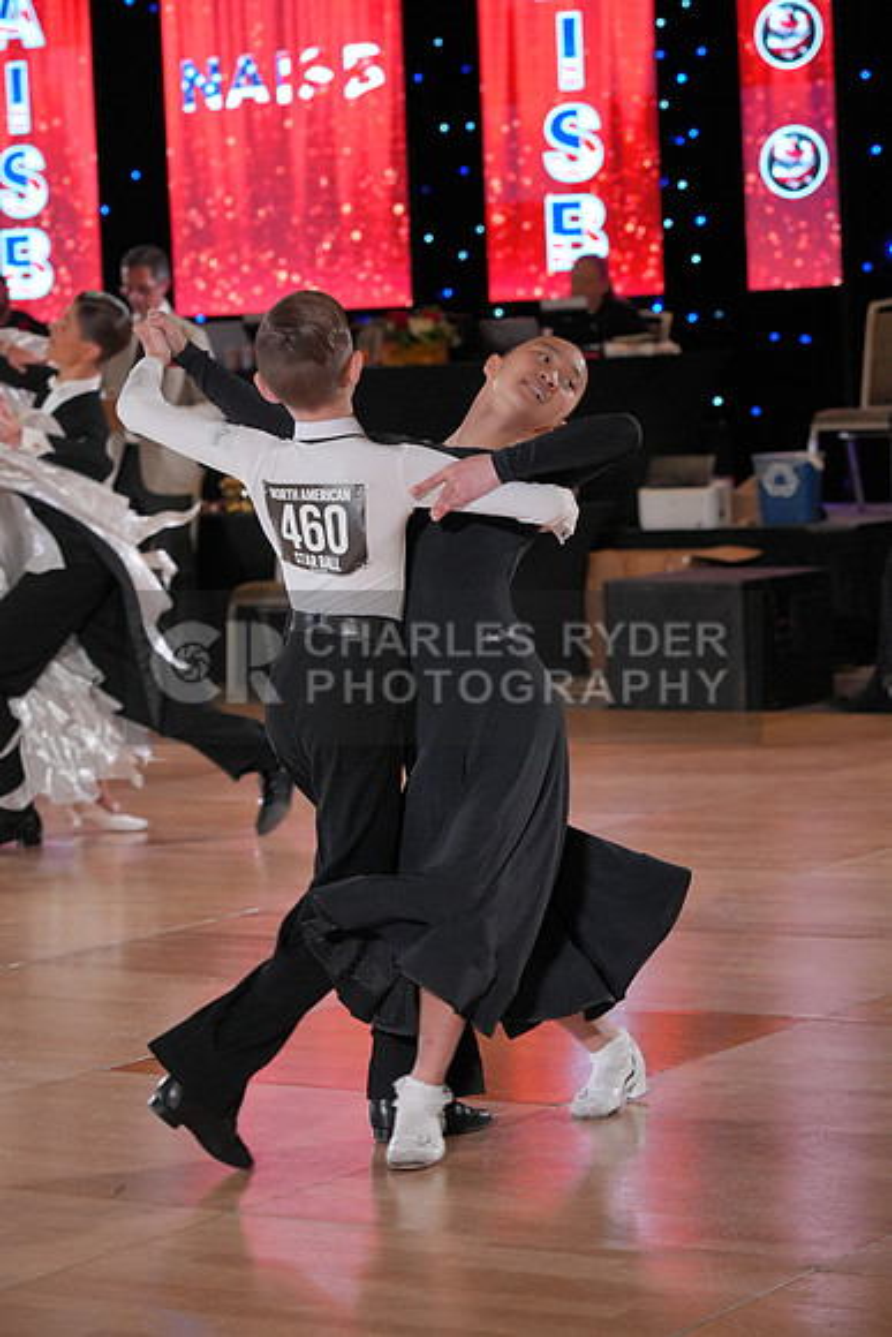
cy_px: 668
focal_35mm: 105
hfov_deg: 13.0
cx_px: 446
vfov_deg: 19.5
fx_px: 3900
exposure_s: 1/400
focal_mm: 105
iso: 3200
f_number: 5.6
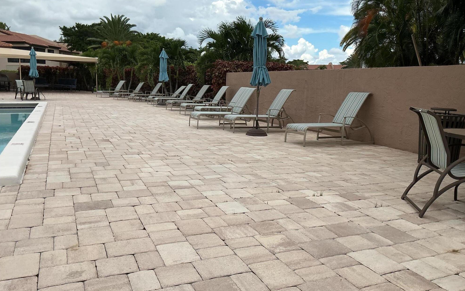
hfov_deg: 61.2
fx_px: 393
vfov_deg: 40.6
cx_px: 232
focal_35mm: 31
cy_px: 138
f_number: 1.8
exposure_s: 1/2667
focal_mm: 3
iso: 25
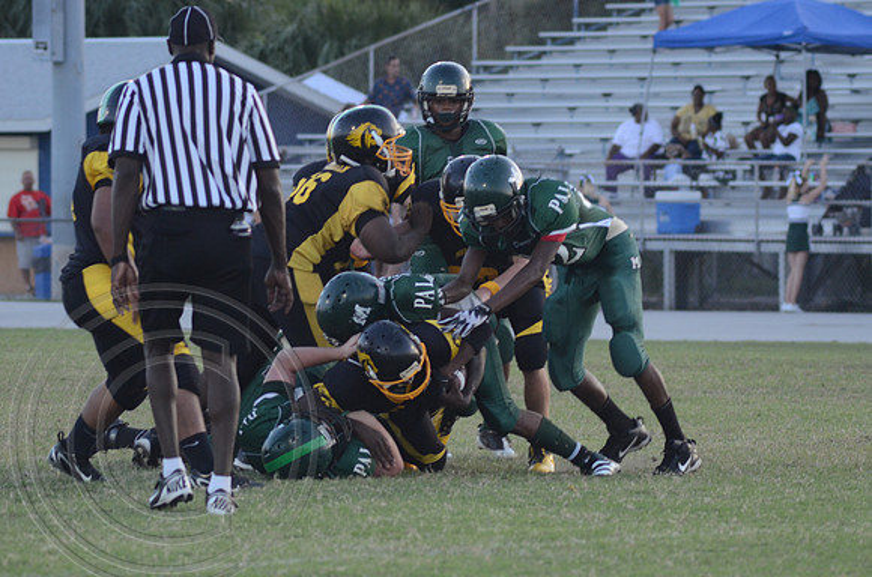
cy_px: 288
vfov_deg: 4.6
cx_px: 436
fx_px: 7251
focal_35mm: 300
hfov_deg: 6.9
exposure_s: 1/400
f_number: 5.6
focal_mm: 200
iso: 1000
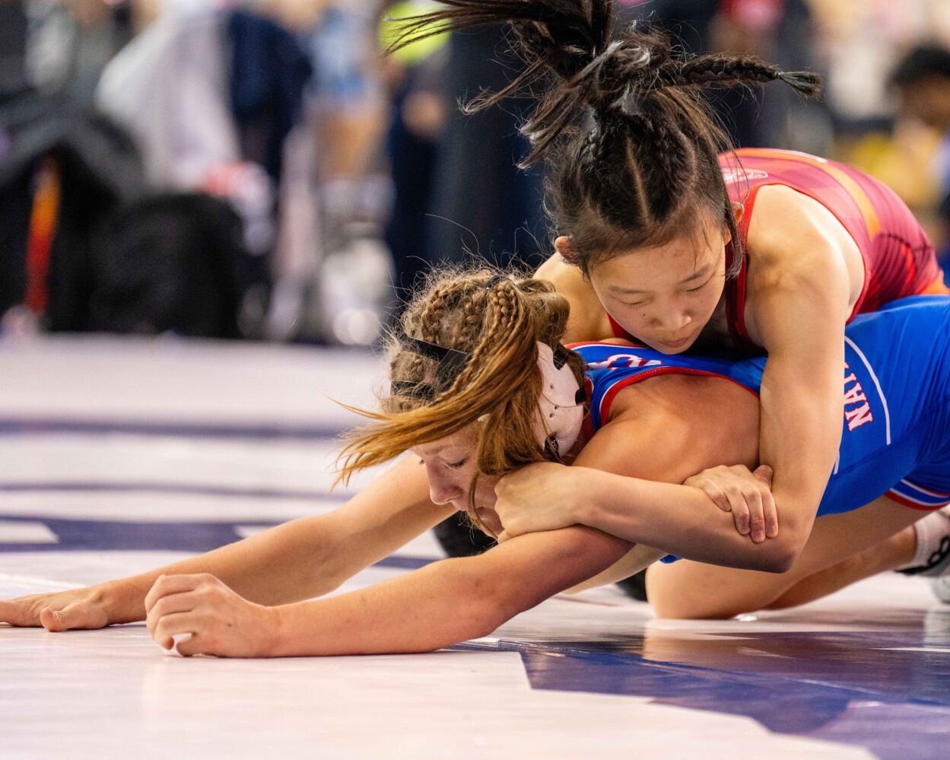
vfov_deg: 6.0
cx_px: 591
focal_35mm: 257
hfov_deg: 7.5
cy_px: 375
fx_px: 7225
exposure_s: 1/800
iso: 3200
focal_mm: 194
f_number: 2.8
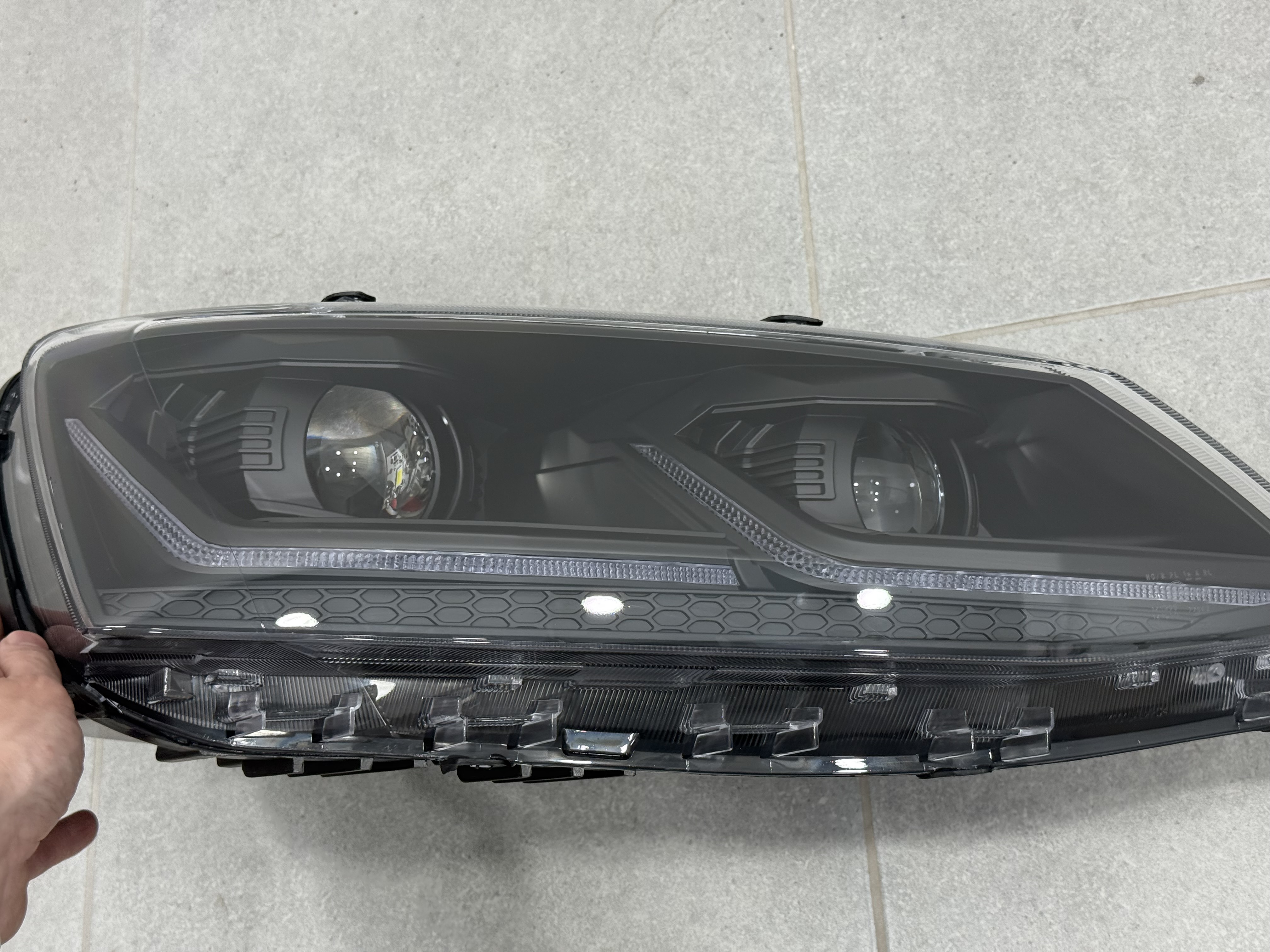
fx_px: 1761
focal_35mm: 48
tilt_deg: -63.6
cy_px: 476
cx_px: 635
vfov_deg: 30.3
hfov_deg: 39.7
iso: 100
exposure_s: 1/243
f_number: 1.78
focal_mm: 6.76
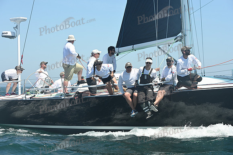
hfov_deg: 20.8
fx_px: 634
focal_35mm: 98
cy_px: 78
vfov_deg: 14.0
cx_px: 116
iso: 320
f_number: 6.3
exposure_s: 1/1000
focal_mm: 98
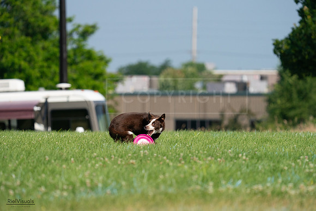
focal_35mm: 368
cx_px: 158
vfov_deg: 3.7
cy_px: 106
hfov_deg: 5.6
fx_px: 3231
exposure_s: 1/4000
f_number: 6.3
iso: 1000
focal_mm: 368
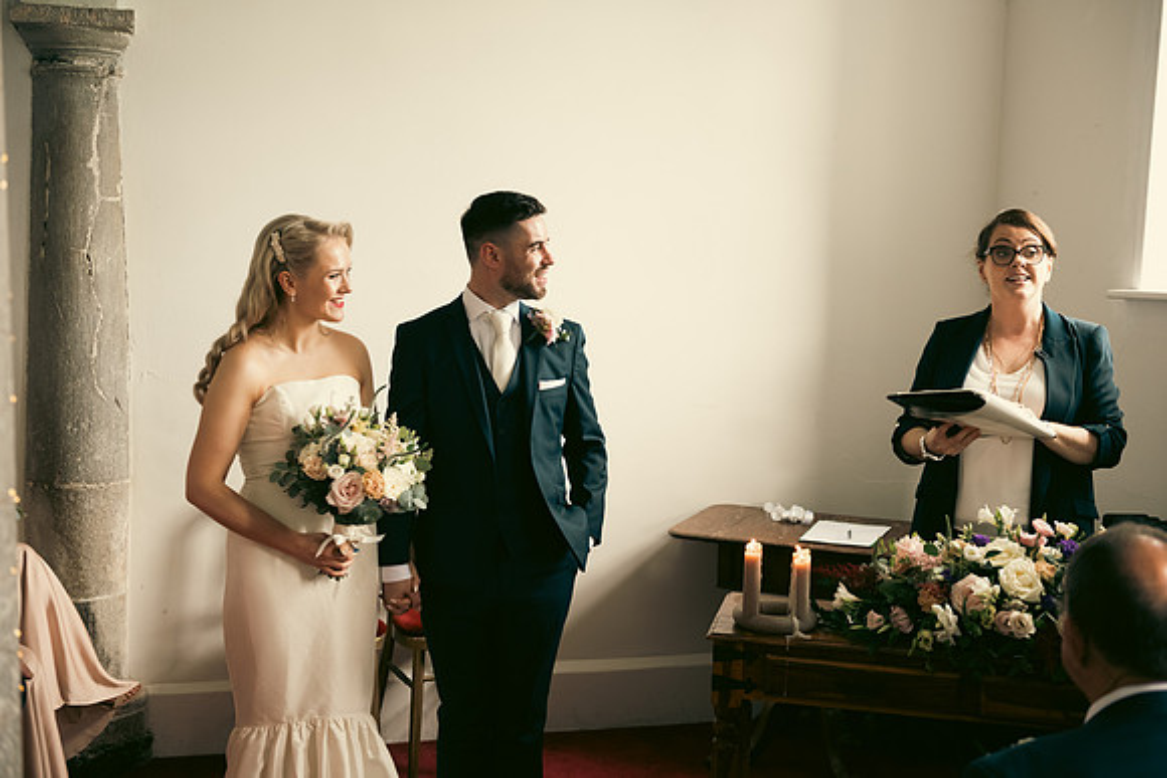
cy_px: 389
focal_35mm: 48
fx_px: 1556
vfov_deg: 28.1
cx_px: 584
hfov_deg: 41.1
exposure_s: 1/160
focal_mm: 48
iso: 800
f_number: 3.5
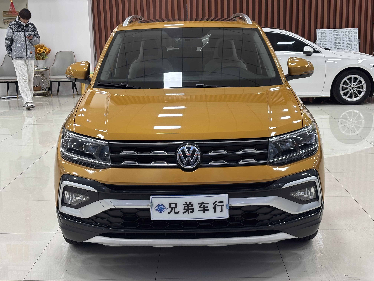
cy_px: 140
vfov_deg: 28.0
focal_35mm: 52
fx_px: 562
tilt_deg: -10.8
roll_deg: +1.4
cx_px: 187
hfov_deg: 36.8
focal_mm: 5.96
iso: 80
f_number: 1.6
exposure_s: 1/50
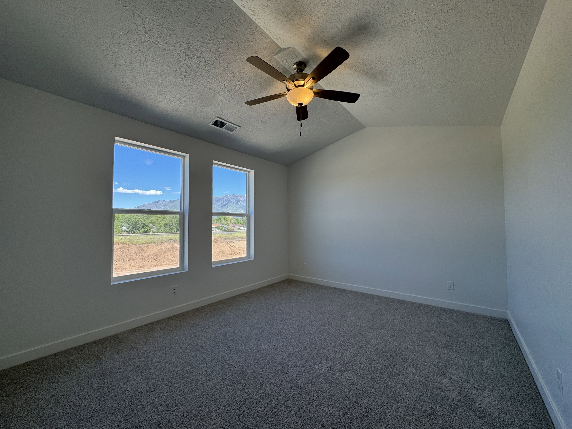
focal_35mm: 14
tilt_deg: +1.4
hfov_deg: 102.1
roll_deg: -0.1
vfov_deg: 85.7
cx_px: 286
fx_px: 231
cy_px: 214
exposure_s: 1/207
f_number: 2.2
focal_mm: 2.22
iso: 40
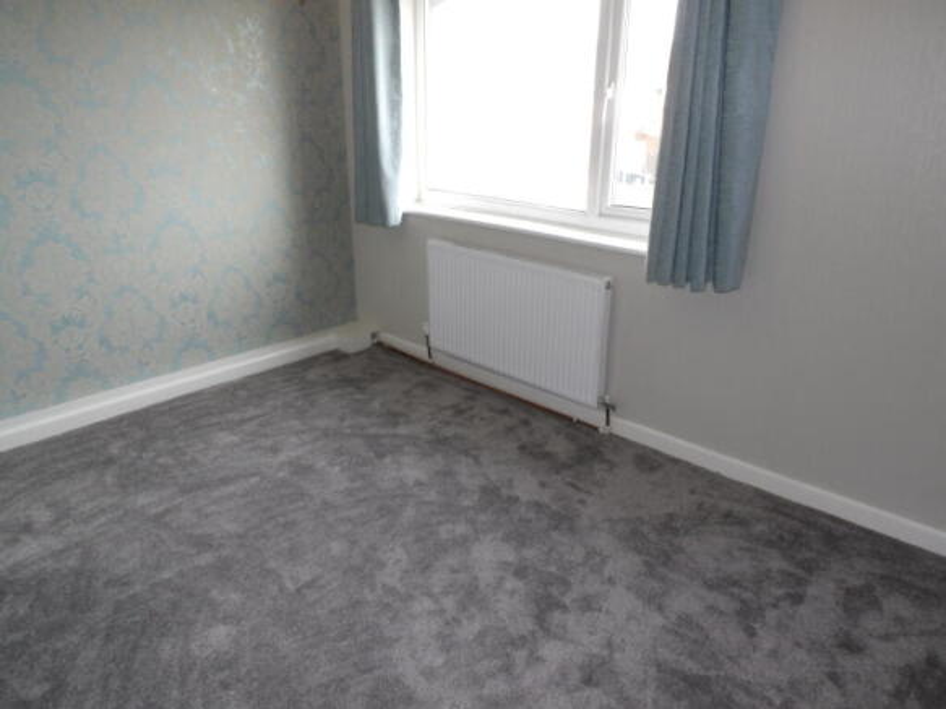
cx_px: 473
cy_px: 354
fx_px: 656
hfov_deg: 71.6
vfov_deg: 56.8
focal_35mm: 24
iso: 250
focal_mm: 4.3
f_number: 4.1
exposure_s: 1/15
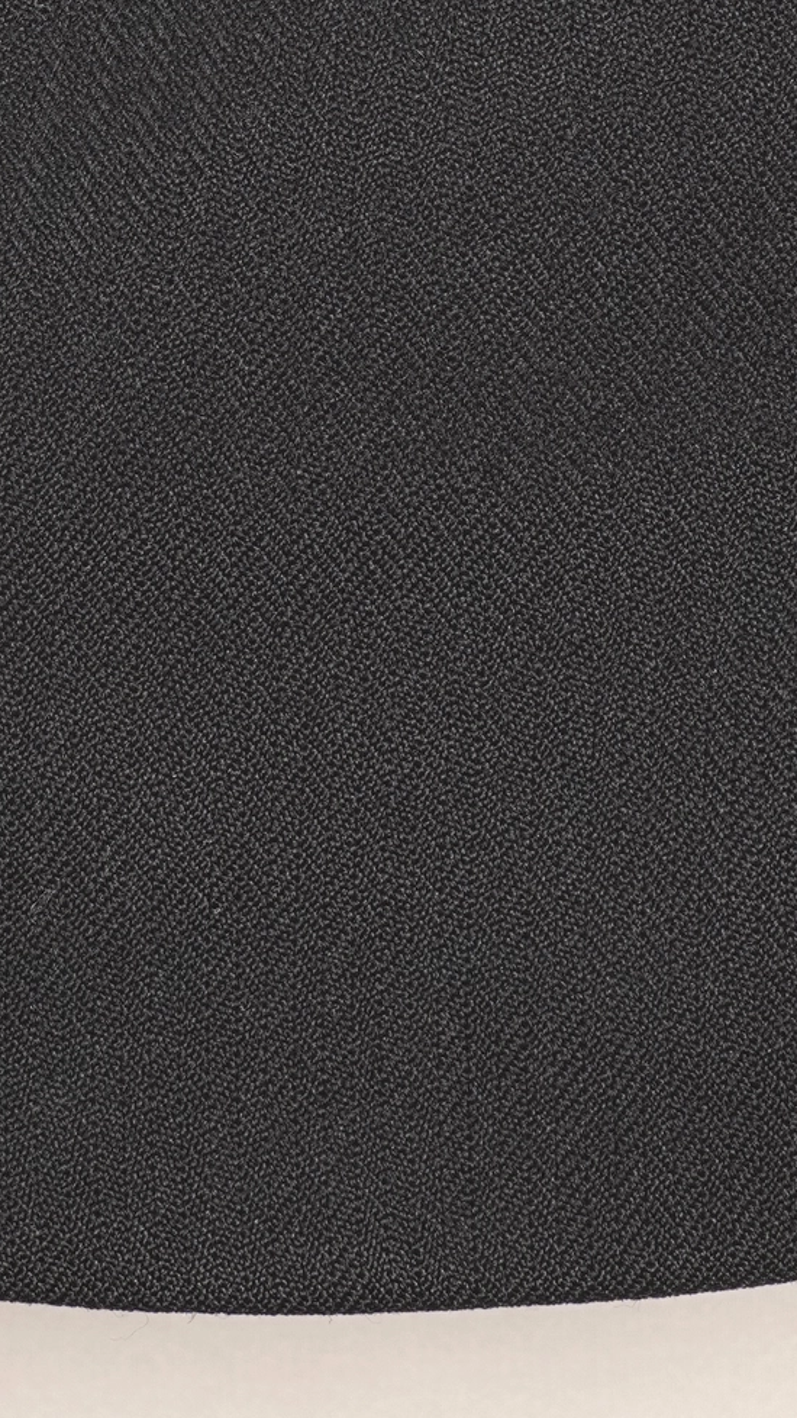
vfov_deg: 14.2
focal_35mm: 148
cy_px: -154
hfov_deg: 8.2
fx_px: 5561
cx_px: 284
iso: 400
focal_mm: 32
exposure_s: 1/10
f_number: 8
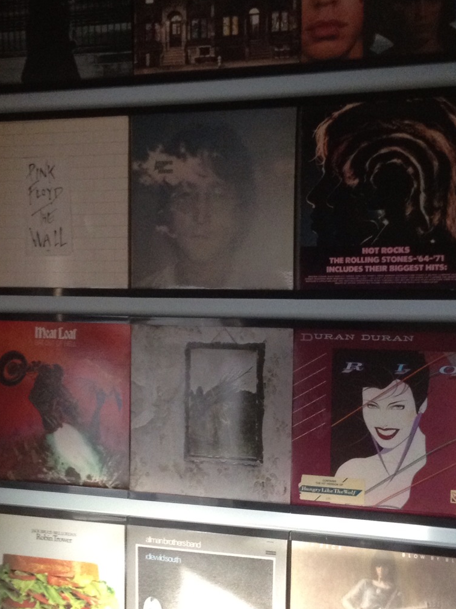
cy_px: 392
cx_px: 213
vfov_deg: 27.3
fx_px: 1248
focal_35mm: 71
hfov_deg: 20.7
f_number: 2.4
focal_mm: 4.28
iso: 250
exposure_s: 1/20
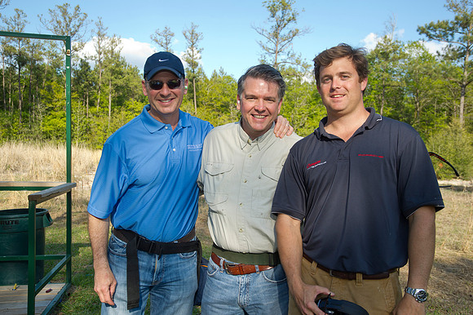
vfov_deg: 35.0
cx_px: 236
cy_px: 158
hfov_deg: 50.7
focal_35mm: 38
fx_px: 499
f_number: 7.1
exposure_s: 1/125
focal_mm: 38
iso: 100
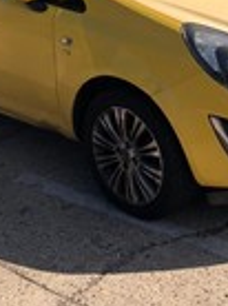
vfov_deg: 26.7
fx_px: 625
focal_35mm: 71
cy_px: 44
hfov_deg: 20.6
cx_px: 142
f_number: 1.8
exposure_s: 1/2183
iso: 20
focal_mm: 4
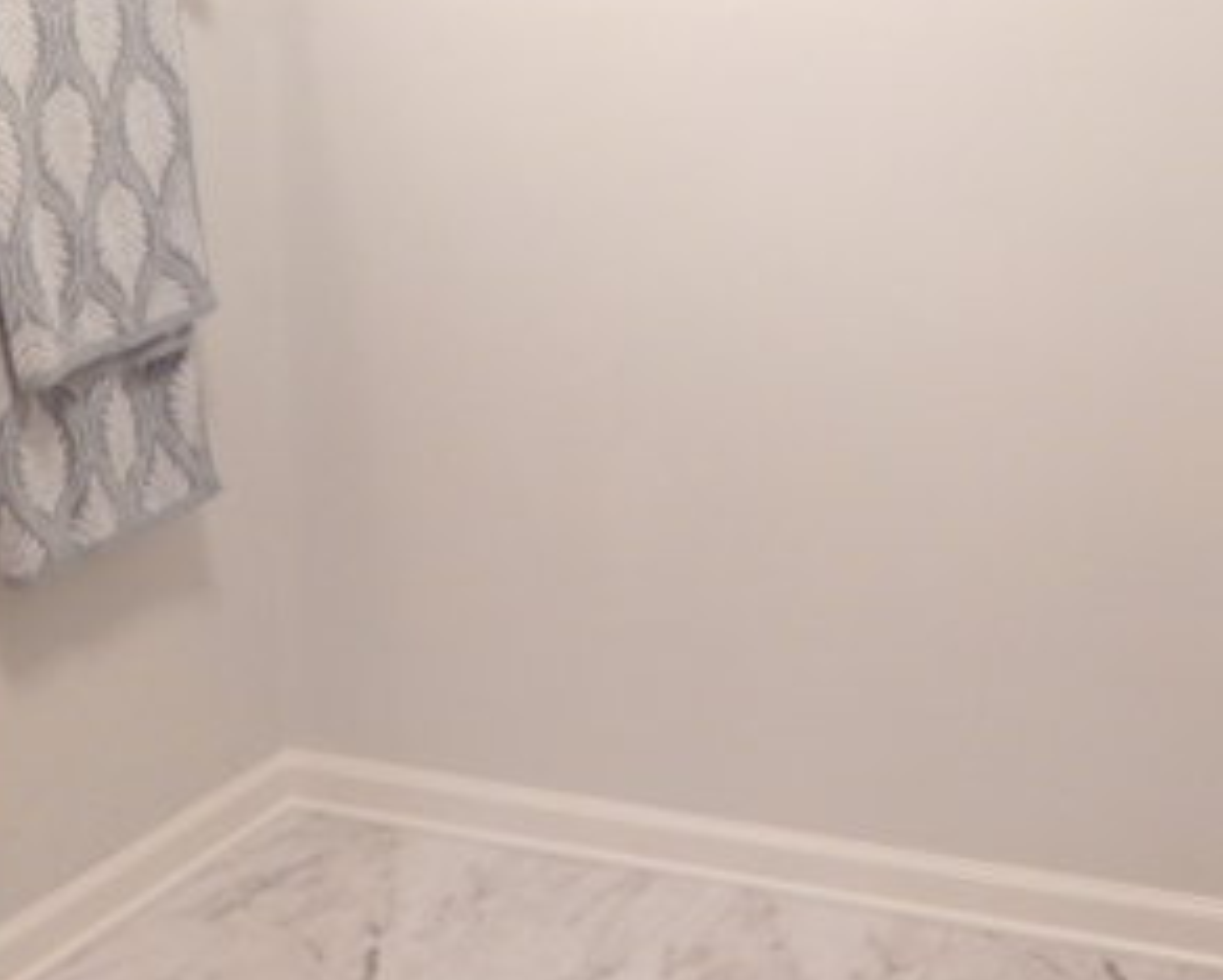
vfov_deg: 30.1
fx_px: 1775
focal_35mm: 49
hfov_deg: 37.8
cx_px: 748
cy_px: 193
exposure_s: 1/30
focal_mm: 4
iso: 180
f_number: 3
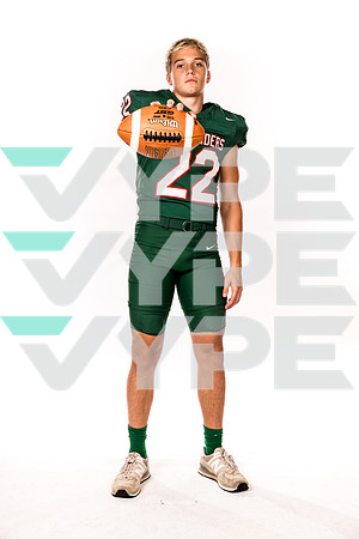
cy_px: 270
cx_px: 180
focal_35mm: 55
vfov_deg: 36.2
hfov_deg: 24.6
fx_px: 823
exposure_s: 1/400
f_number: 8
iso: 800
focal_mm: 55
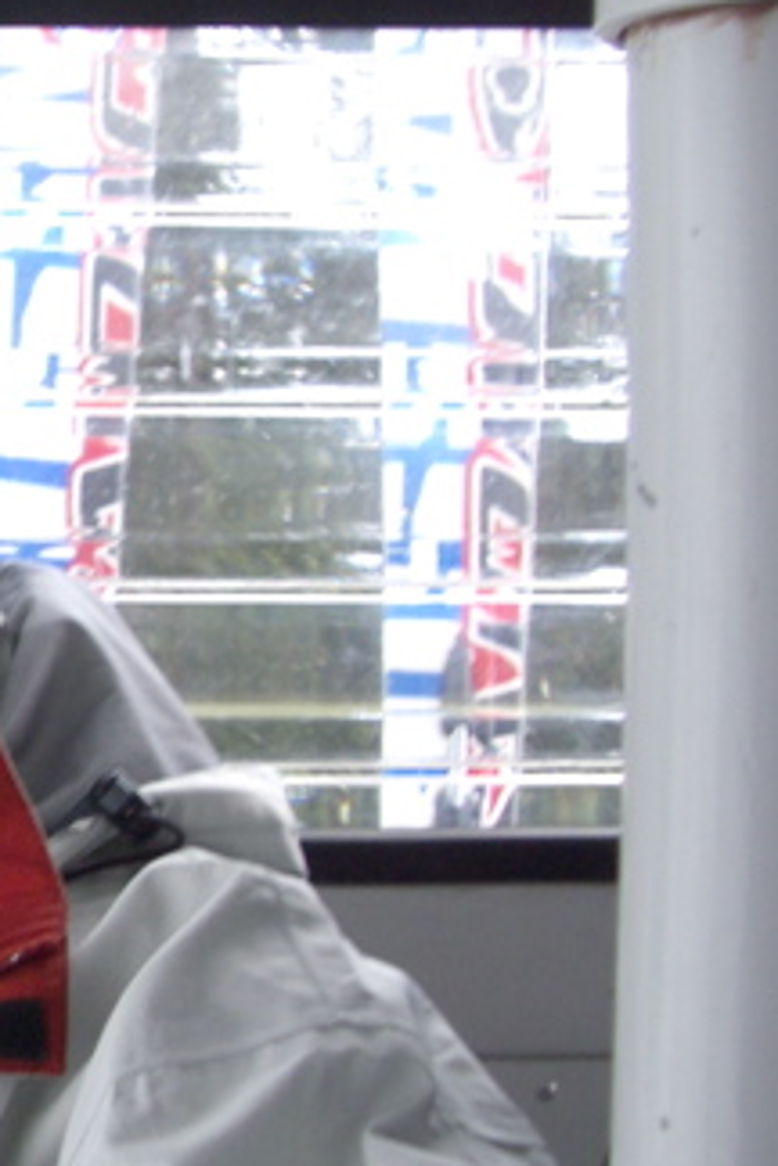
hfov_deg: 17.2
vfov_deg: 28.1
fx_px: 2334
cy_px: 615
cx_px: -360
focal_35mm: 72
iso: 100
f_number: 2.6
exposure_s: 1/80
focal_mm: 5.8
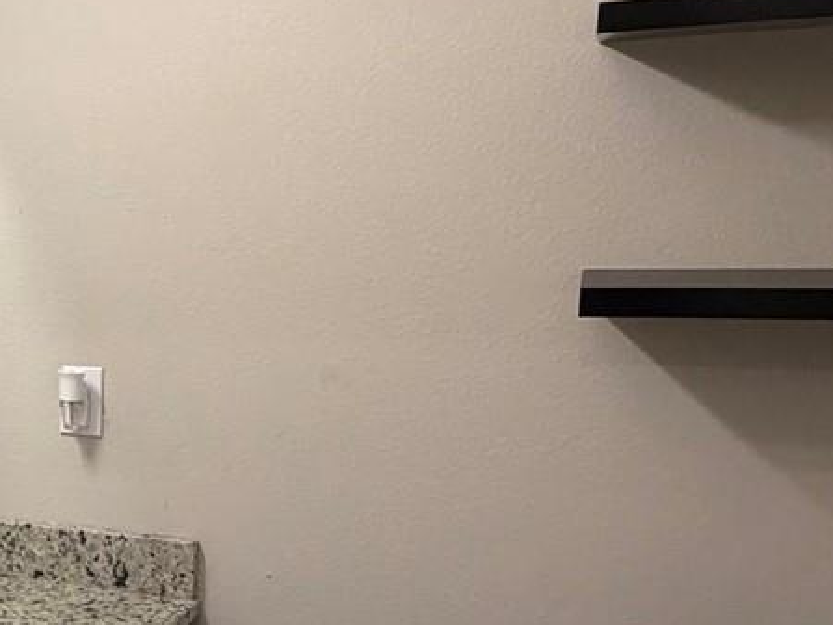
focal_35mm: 50
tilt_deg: -5.9
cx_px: -91
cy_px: 407
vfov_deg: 28.9
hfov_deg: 33.2
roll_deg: +0.6
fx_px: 1203
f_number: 2.2
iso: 200
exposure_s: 1/60
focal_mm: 2.22
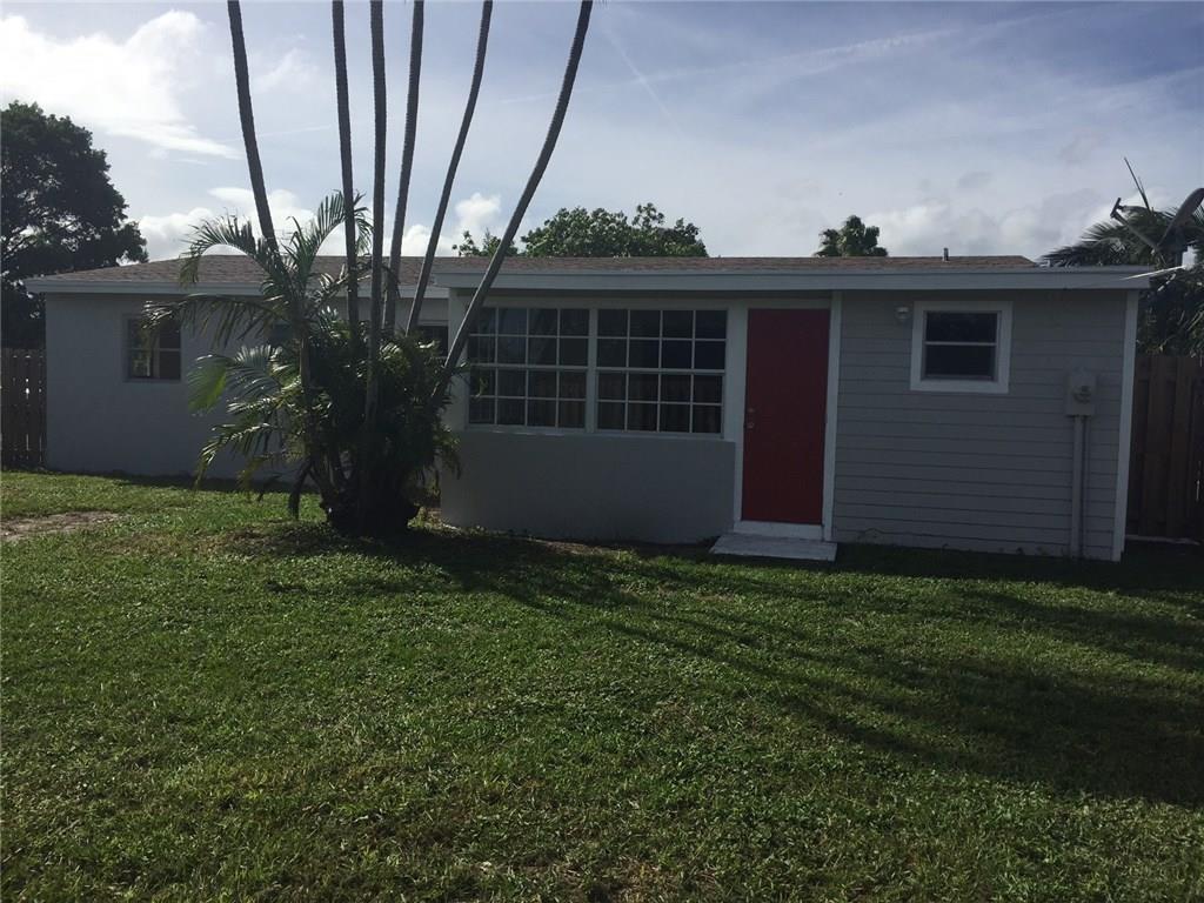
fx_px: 1009
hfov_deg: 61.7
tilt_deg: -3.8
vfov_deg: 48.2
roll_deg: -1.6
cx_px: 602
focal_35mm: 29
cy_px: 452
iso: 32
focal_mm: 4.15
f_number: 2.2
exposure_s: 1/3597
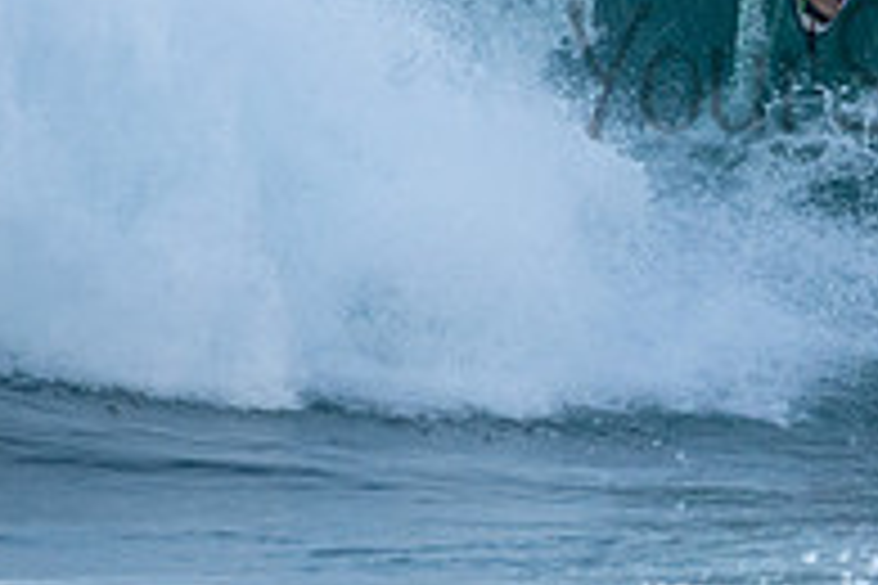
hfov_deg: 0.9
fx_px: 54407
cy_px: 29
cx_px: 1031
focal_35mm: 2231
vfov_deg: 0.6
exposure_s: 1/1250
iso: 1250
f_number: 5.6
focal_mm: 500
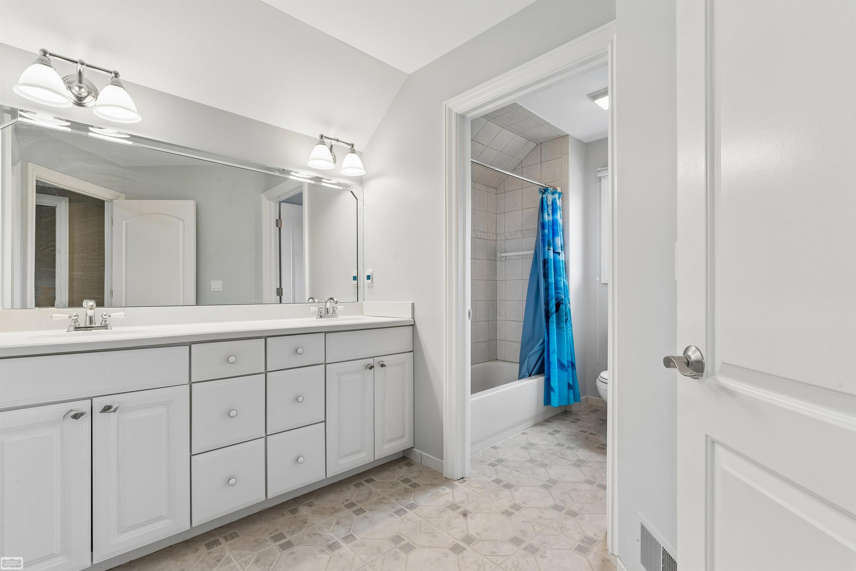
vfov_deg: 73.7
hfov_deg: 96.7
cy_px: 286
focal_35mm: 16
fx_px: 380
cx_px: 428
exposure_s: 1/8
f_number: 14
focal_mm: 16
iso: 400
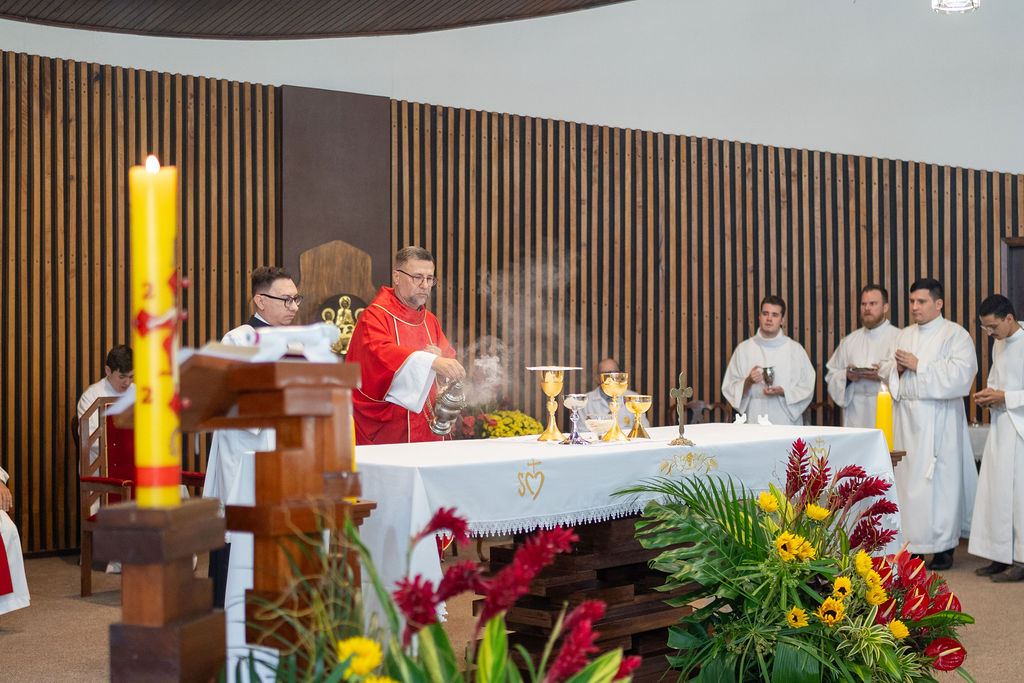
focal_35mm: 52
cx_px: 512
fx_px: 1479
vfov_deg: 26.0
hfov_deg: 38.2
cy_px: 342
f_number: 1.8
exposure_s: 1/250
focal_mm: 35
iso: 1000
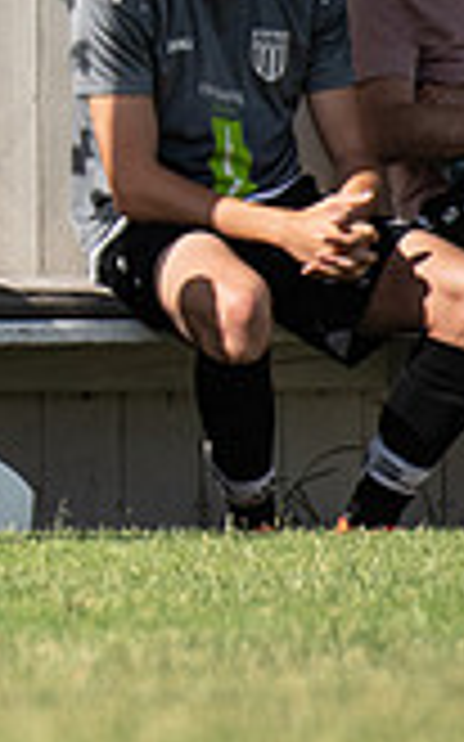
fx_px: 52064
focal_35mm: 2571
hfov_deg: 0.5
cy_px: -240
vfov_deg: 0.8
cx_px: -614
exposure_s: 1/1600
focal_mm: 500
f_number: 5.6
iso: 280
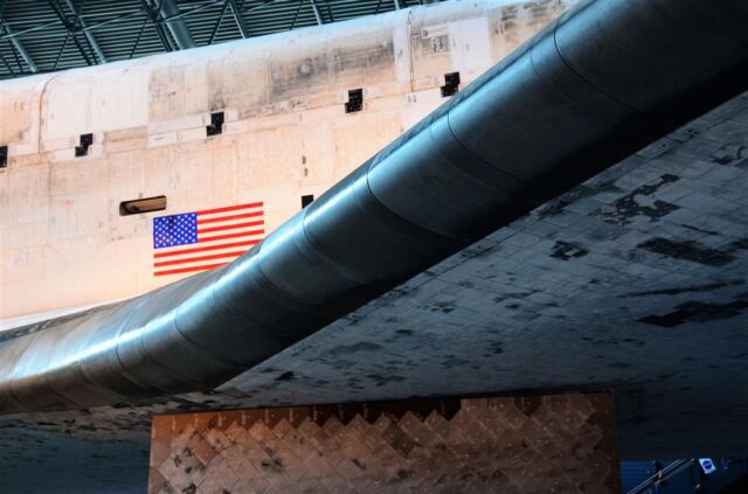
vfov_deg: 30.7
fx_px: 901
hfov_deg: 45.1
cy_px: 247
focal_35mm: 44
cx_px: 374
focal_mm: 29
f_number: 4
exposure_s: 1/20
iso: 400
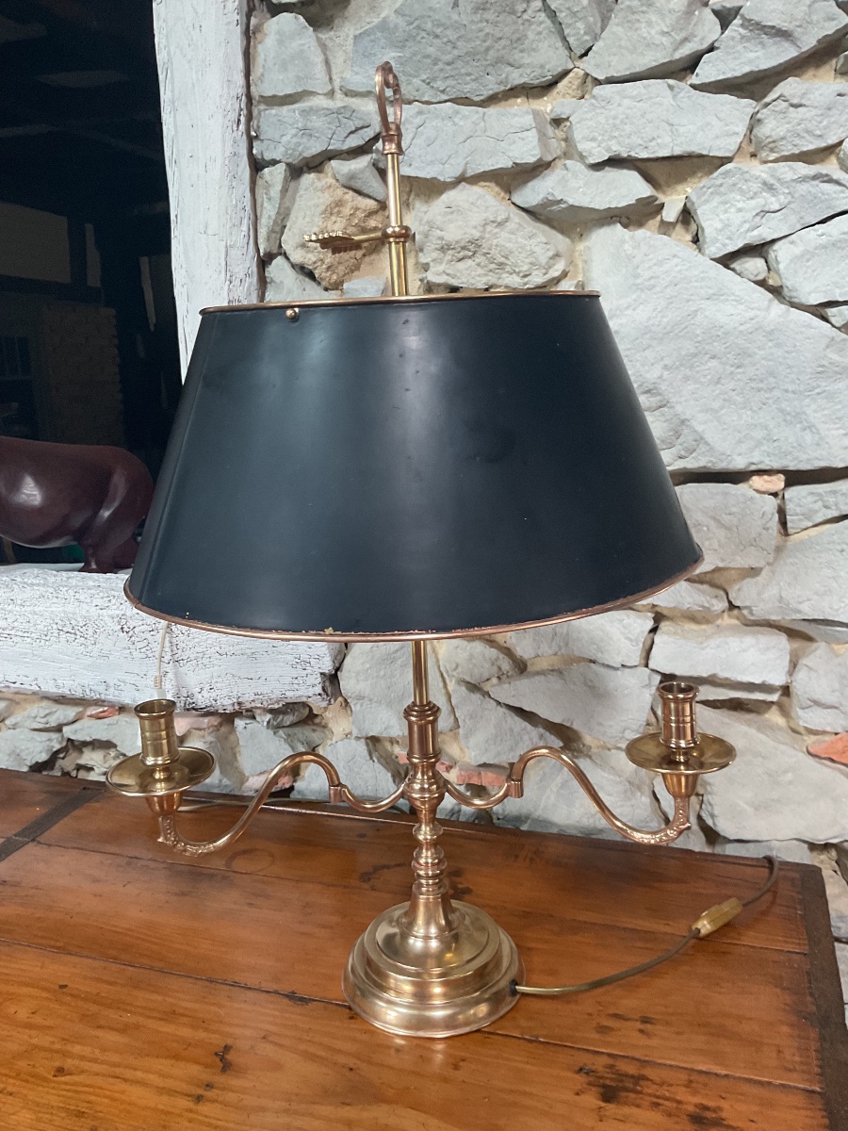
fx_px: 947
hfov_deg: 48.2
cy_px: 566
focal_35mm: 29
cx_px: 424
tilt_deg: -10.4
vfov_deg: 61.7
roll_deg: +1.8
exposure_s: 1/60
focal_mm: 3
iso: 100
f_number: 1.8
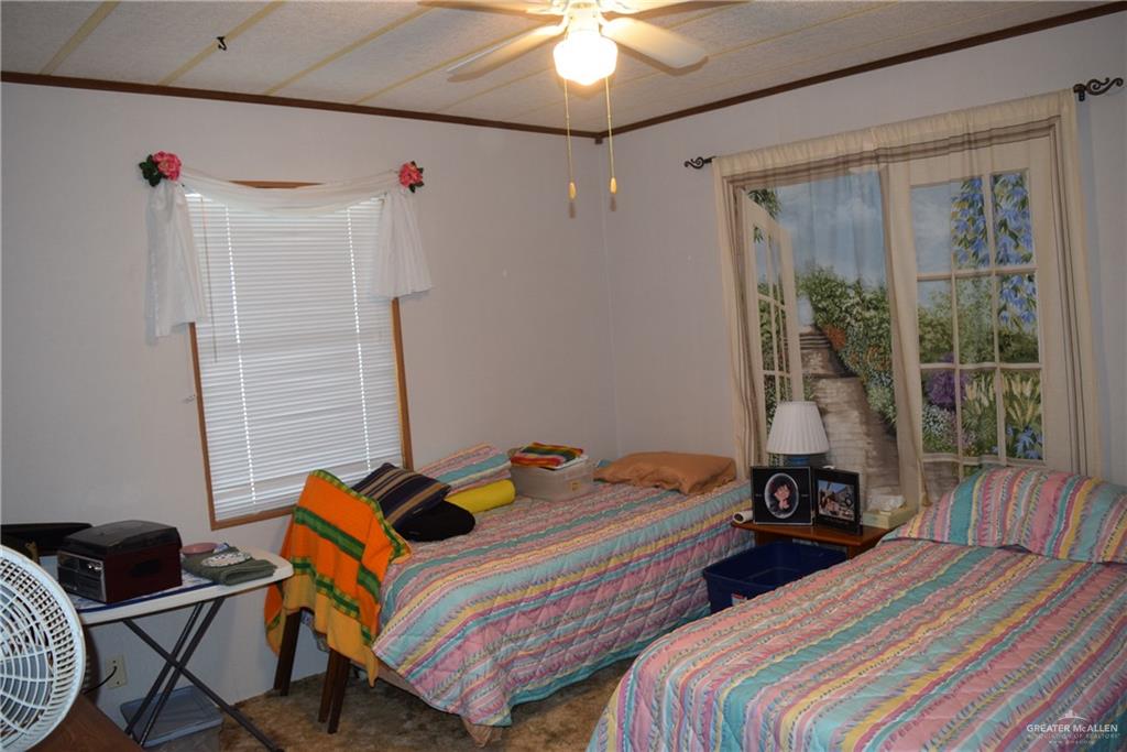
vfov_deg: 47.9
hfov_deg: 67.4
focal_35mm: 27
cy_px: 376
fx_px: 845
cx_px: 564
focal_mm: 18
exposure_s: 1/100
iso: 800
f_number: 5
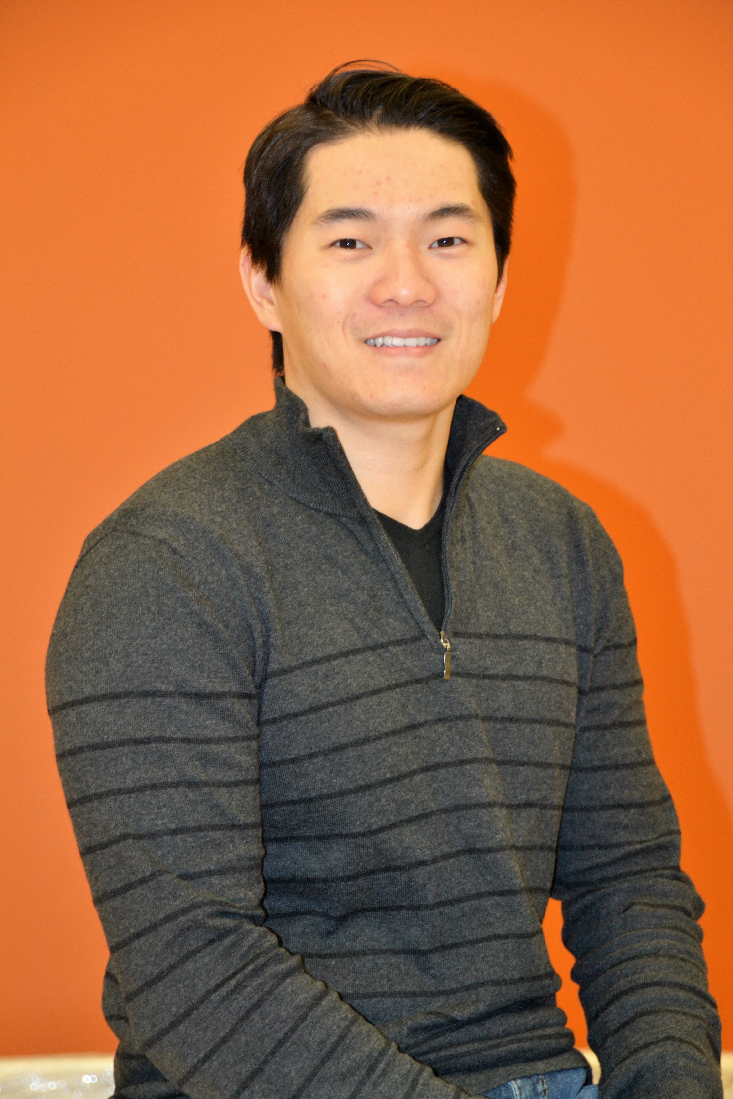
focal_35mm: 117
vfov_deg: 17.5
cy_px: 550
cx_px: 366
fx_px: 3573
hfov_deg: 11.7
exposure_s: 1/60
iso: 800
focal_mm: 78
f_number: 5.6
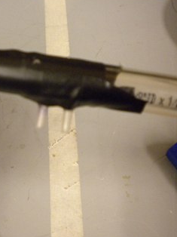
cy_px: 118
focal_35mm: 50
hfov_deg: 28.2
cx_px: 25
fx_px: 341
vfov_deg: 38.2
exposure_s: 1/66.1
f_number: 3.1
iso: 549
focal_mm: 6.3
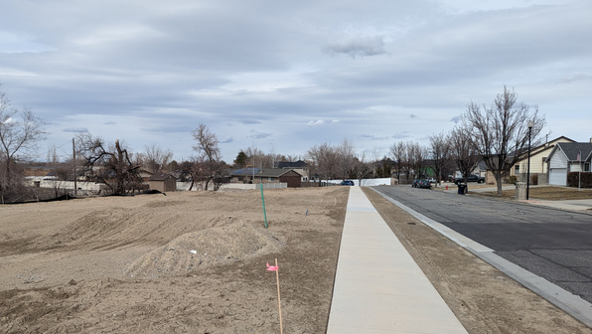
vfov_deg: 41.2
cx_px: 295
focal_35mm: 28
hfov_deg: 67.9
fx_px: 440
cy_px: 211
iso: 50
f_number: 1.85
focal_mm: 6.81
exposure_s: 1/2976
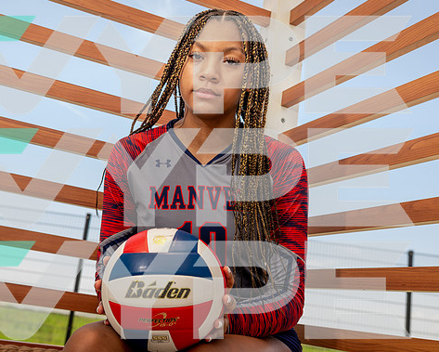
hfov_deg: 40.2
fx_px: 598
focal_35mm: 46
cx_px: 178
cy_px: 178
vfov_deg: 32.8
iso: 100
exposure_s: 1/125
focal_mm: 40
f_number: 5.6
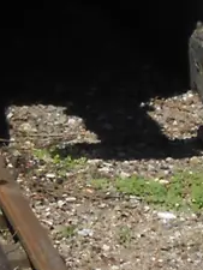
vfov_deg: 7.5
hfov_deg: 6.0
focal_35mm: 242
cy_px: -413
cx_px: -235
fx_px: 1890
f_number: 3.9
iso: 80
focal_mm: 6
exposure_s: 1/1000
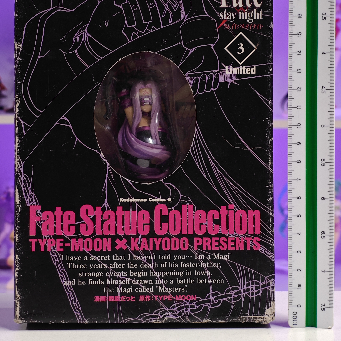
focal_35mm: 95
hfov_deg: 18.3
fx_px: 1059
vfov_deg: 18.3
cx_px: 170
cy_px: 143
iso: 400
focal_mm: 7.48
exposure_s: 1/14
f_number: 2.4
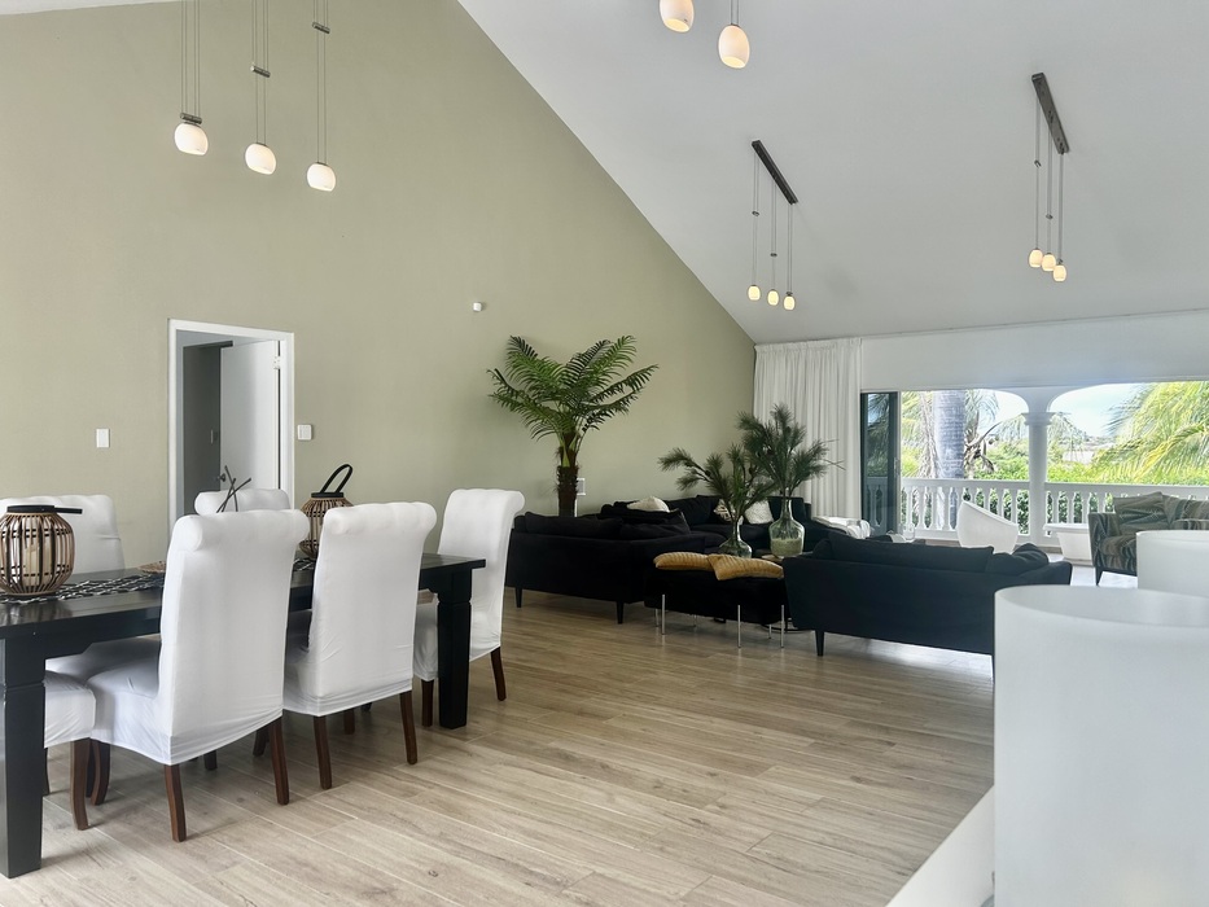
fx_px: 908
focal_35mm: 26
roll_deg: +0.0
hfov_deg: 67.3
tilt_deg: -0.7
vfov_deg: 53.1
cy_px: 454
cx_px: 604
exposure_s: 1/258
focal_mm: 5.7
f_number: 1.5
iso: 40
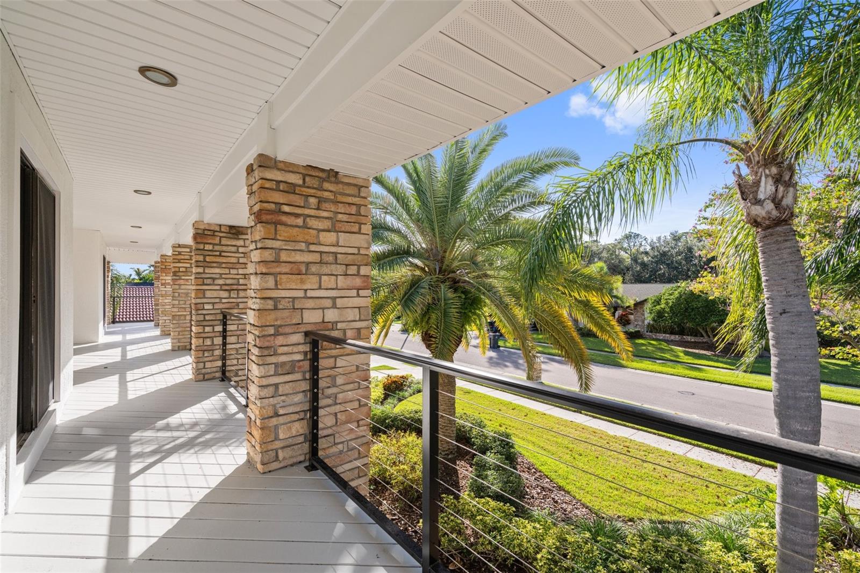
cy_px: 286
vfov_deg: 73.7
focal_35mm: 16
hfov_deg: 96.7
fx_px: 382
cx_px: 430
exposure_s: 1/125
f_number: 7.1
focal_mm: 16
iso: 160
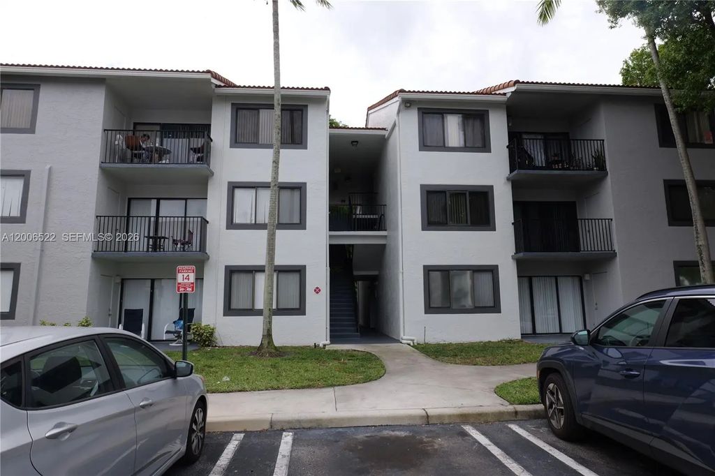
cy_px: 238
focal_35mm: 21
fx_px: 417
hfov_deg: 81.2
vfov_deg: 59.5
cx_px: 358
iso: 100
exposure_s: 1/40
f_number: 16
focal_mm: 21
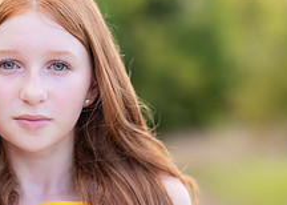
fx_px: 1230
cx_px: 57
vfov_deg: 9.5
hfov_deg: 13.2
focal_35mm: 151
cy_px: 175
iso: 100
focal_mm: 50
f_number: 1.2
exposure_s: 1/500
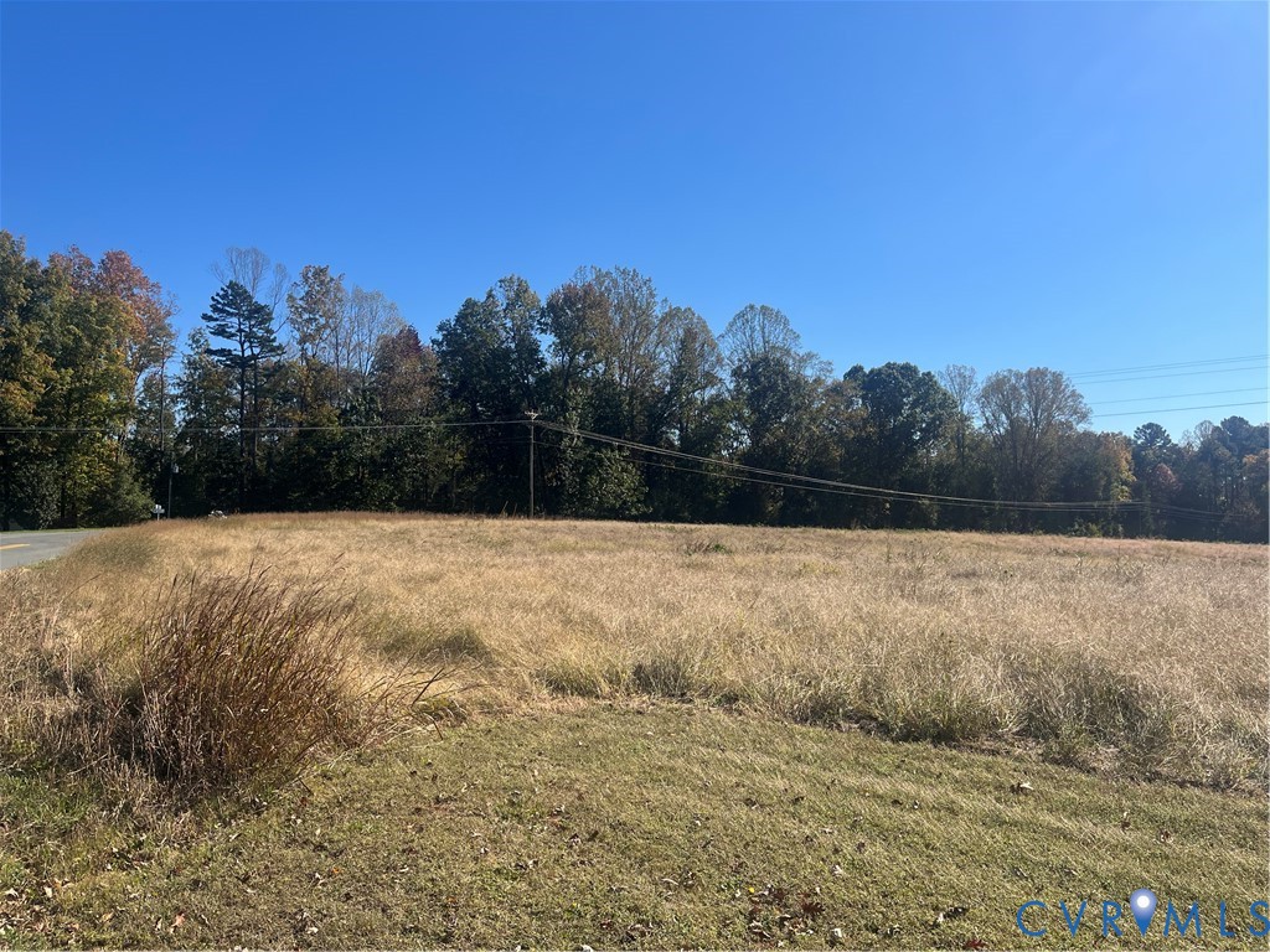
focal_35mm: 26
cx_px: 635
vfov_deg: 53.1
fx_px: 954
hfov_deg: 67.3
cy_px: 476
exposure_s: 1/3745
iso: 50
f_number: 1.6
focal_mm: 5.1
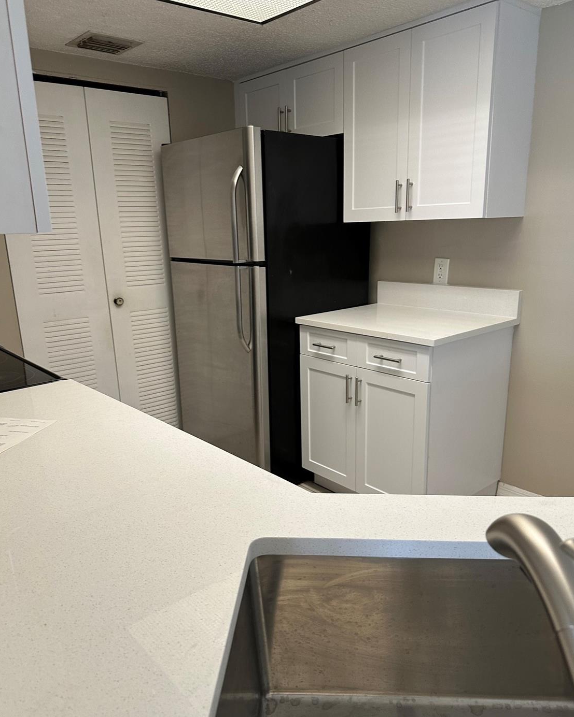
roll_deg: +0.8
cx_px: 288
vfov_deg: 66.0
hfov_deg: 54.9
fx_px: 552
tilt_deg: -14.6
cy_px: 381
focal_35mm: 26
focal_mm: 6.86
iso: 200
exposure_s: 1/60
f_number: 1.78
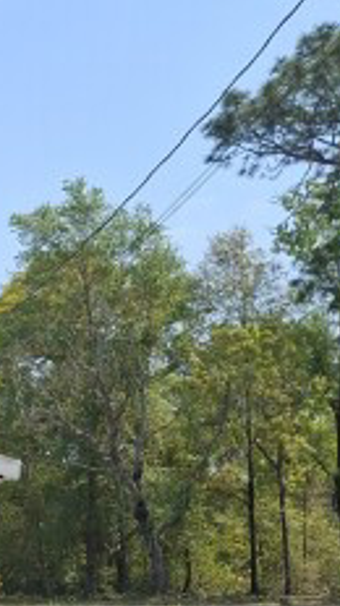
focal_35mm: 94
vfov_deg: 22.4
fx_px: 1511
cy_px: 481
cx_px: -426
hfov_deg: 11.1
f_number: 1.8
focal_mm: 4.69
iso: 32
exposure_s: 1/2242
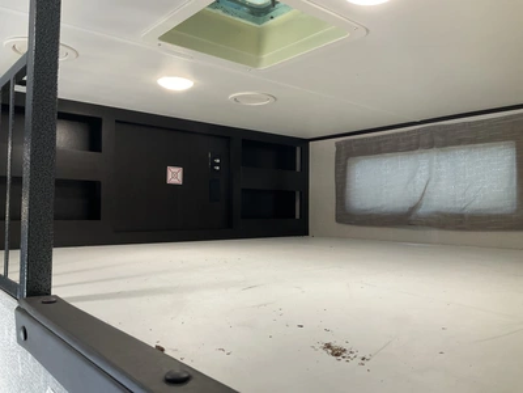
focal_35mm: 29
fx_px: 438
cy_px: 196
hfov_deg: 61.7
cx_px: 262
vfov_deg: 48.2
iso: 64
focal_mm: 3
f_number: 1.8
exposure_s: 1/61
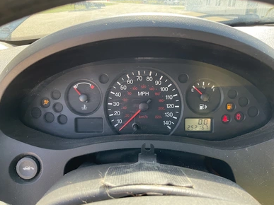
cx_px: 135
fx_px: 237
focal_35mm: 30
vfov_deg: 46.8
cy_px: 104
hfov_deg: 60.0
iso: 32
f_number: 1.8
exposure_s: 1/132
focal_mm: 3
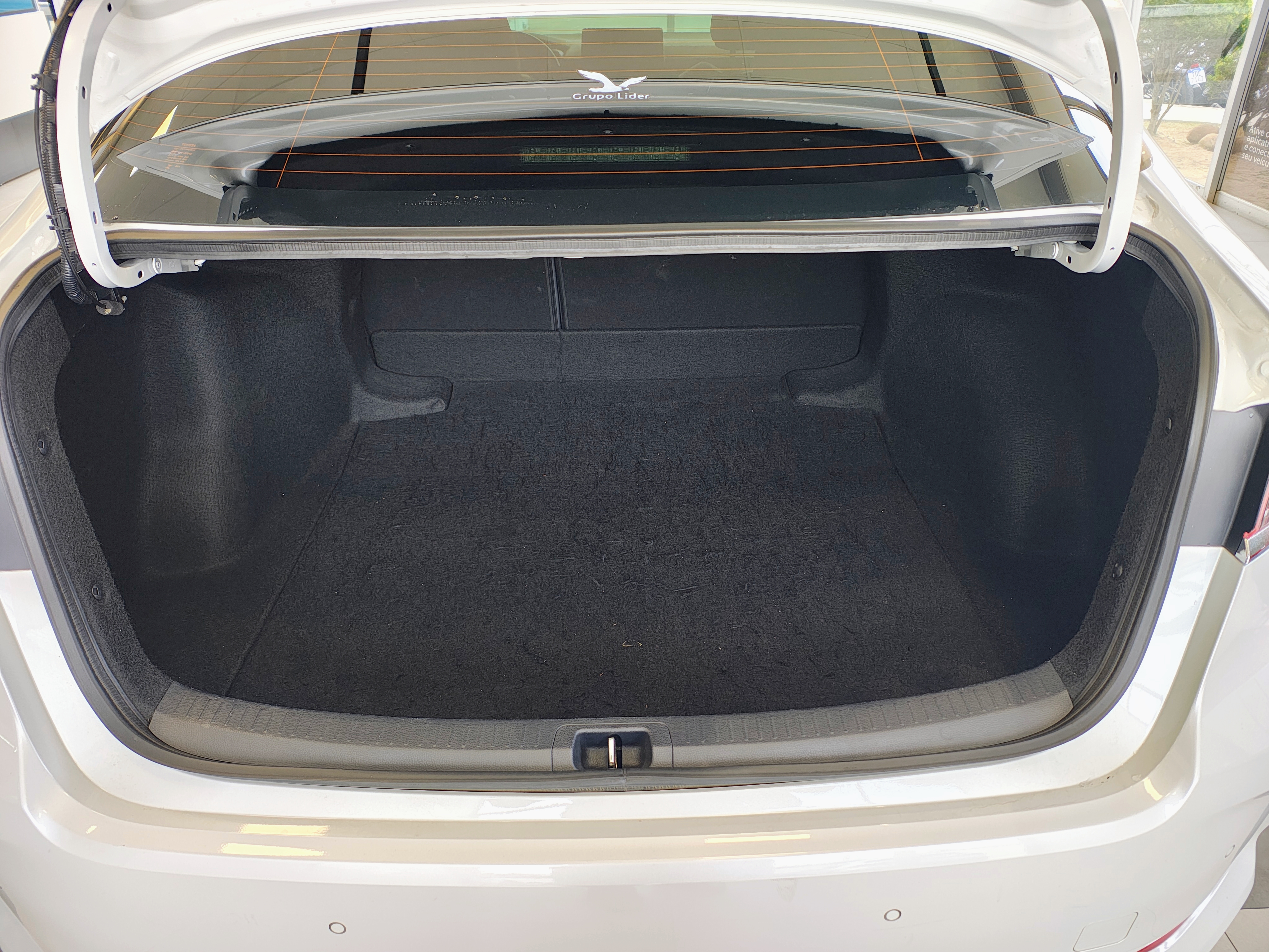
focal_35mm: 25
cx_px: 634
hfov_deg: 69.4
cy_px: 476
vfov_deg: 54.9
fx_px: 916
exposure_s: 1/50
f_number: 1.4
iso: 600
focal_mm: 5.89
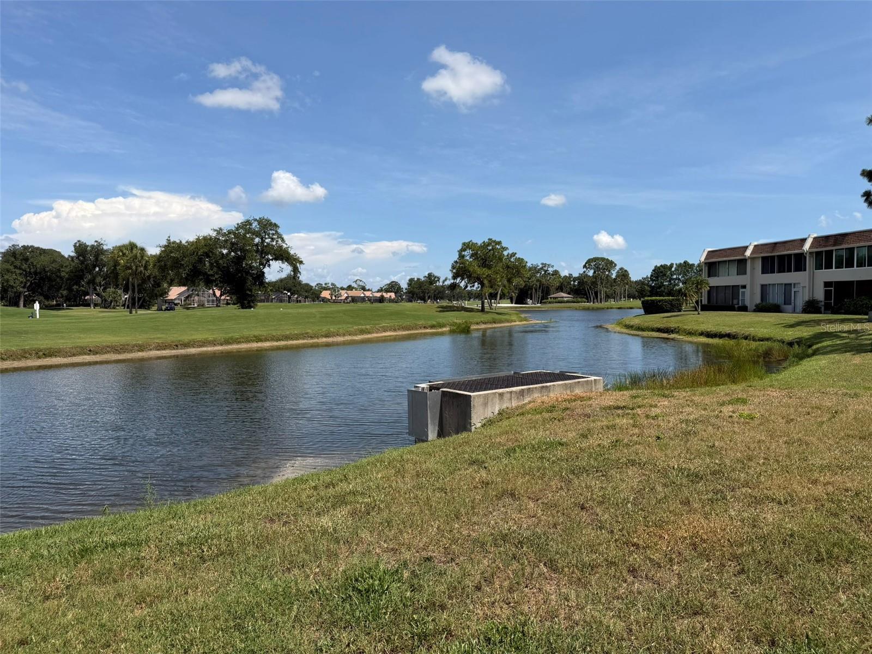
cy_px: 327
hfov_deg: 71.6
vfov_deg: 56.8
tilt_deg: -2.1
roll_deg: +0.5
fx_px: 605
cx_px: 436
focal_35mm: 24
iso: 80
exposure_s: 1/5714
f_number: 1.78
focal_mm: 6.76
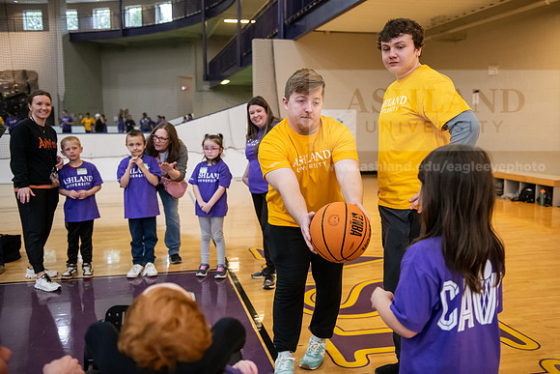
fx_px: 560
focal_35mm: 36
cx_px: 280
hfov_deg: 53.1
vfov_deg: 36.9
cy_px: 187
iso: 4000
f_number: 3.2
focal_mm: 36
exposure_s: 1/200
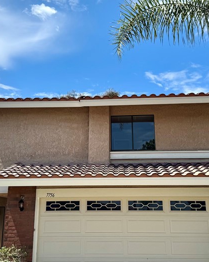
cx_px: 99
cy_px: 117
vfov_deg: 40.3
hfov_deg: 32.7
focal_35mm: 46
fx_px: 356
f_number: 1.78
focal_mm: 6.76
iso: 80
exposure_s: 1/6410
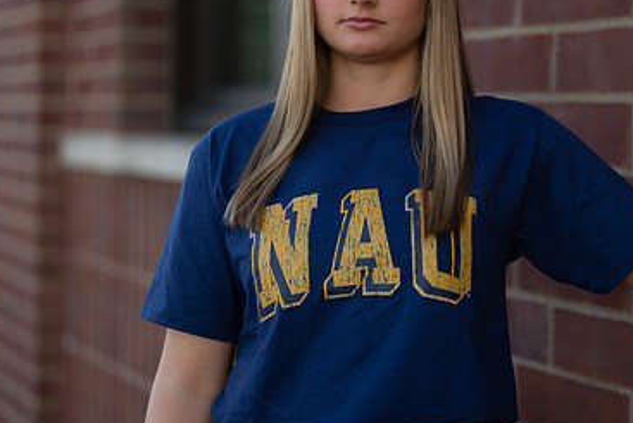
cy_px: 146
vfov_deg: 15.9
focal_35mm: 86
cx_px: 409
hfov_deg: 23.6
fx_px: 1513
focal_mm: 50
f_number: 1.2
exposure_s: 1/1250
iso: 100
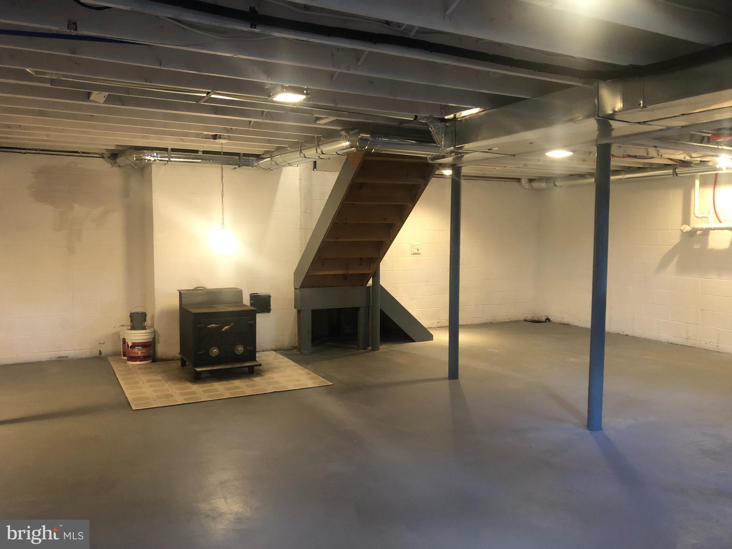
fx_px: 592
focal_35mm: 28
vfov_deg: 49.7
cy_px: 274
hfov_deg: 63.4
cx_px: 366
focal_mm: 3.99
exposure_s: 1/12
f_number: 1.8
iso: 100
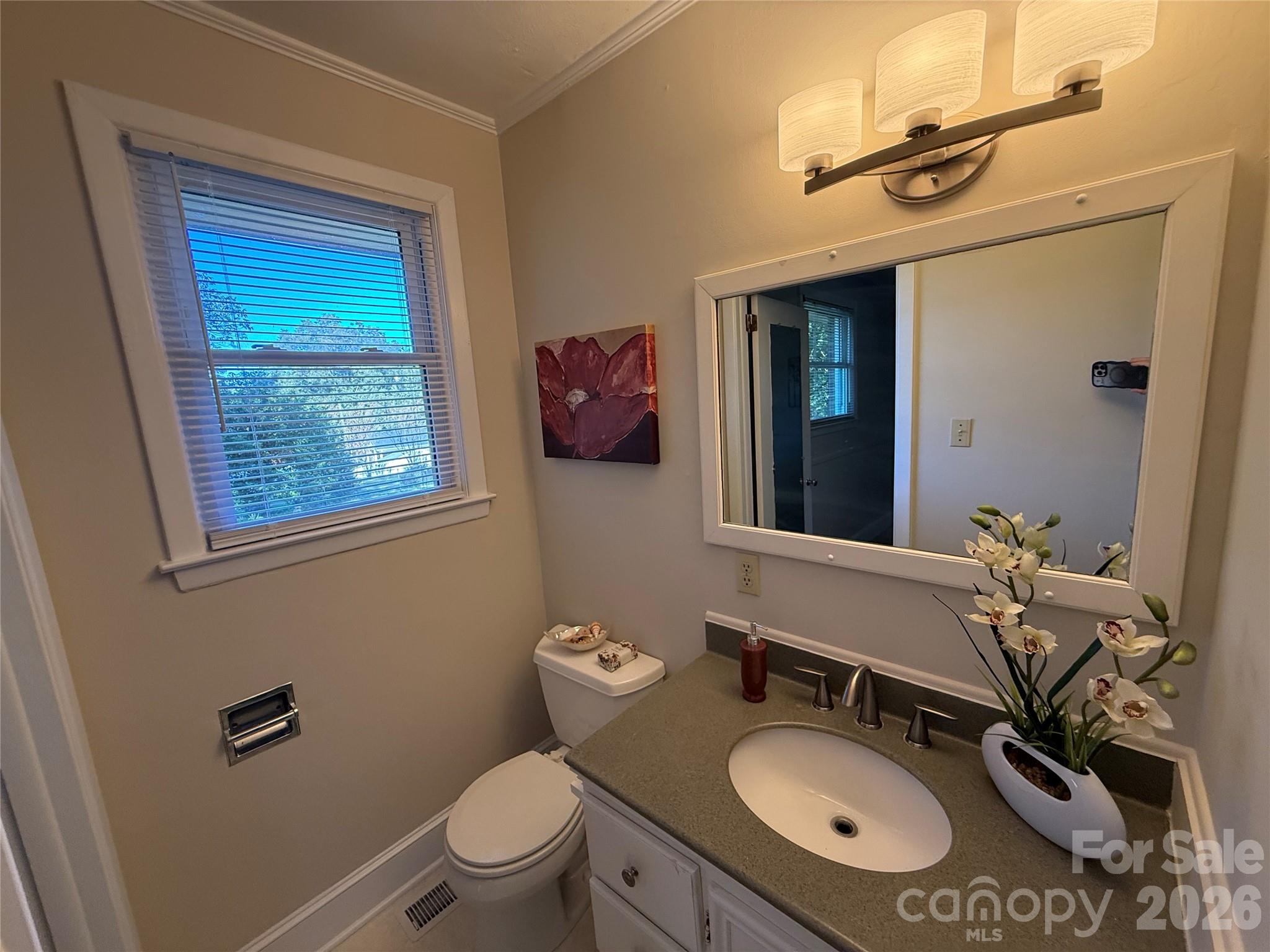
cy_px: 476
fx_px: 514
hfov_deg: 102.1
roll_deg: +3.7
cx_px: 635
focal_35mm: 14
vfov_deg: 85.7
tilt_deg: -9.0
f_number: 2.2
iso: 200
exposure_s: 1/120
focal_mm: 2.22
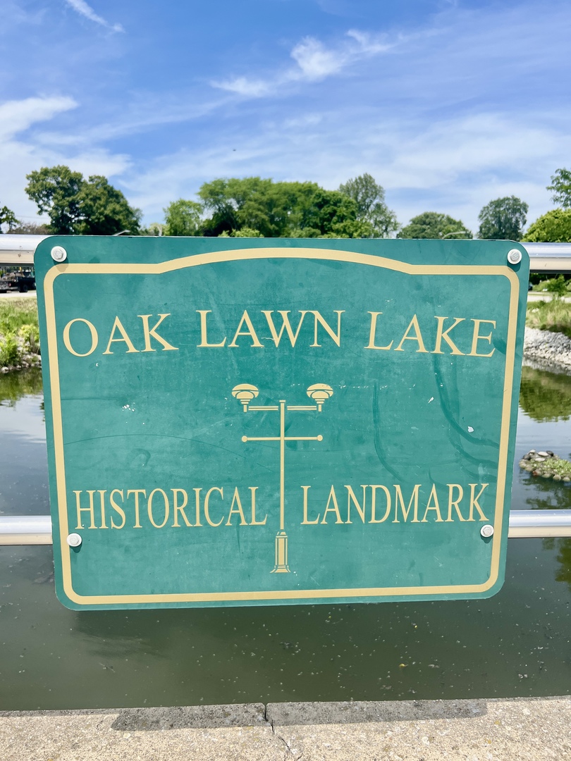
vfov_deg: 67.3
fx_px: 572
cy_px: 380
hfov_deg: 53.1
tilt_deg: -8.8
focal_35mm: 26
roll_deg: +1.0
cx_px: 286
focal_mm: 5.7
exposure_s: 1/3968
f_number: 1.5
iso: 50
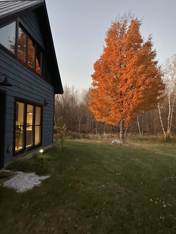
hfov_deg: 53.1
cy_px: 117
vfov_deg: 67.3
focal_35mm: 26
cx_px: 88
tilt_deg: +2.6
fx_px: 176
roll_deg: -1.6
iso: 500
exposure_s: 1/8
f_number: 1.8
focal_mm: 4.25
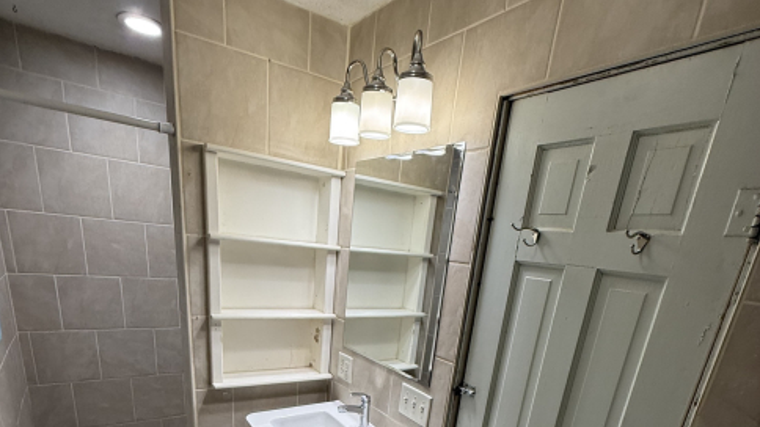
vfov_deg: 47.2
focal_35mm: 21
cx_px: 371
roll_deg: -5.9
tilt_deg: -19.8
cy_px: 398
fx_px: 423
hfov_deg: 83.8
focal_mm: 2.22
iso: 125
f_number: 2.2
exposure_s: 1/120
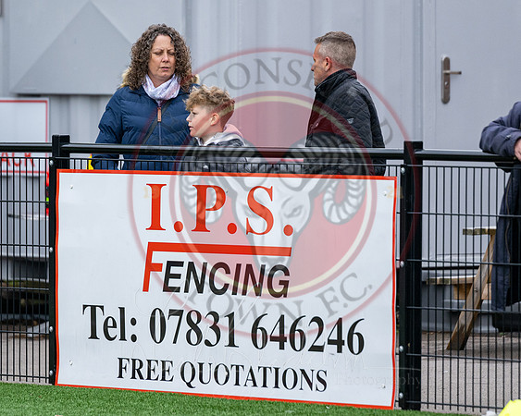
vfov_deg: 3.7
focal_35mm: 417
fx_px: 6434
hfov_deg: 4.6
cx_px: 214
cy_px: 74
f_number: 2.8
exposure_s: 1/1250
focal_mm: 200
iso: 400
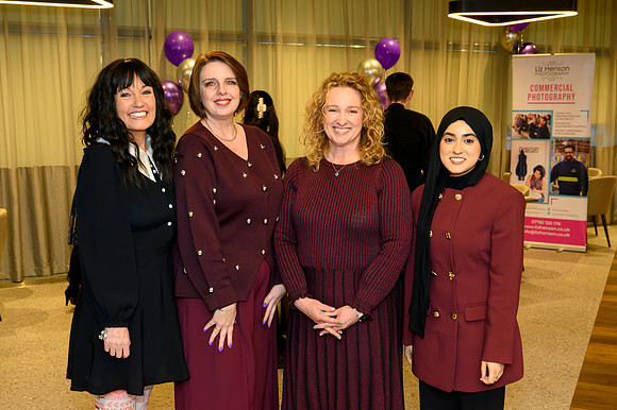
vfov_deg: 30.9
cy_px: 229
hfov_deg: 45.1
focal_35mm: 43
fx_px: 743
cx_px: 311
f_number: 5
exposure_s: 1/125
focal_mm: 37
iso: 2500
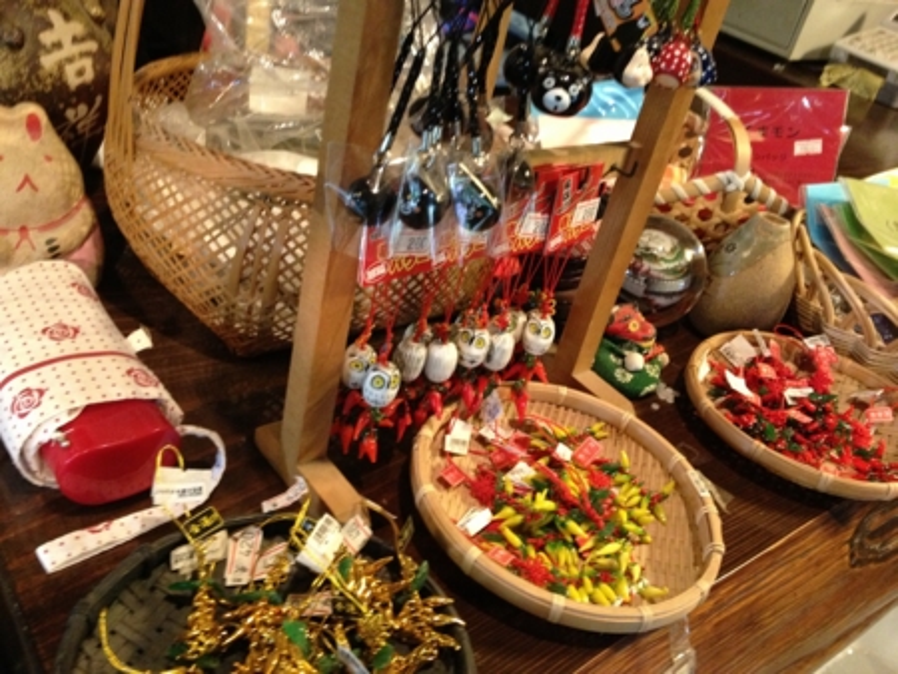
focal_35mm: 35
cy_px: 337
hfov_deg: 52.6
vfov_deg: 40.7
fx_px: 908
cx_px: 449
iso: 320
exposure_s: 1/20
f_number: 2.4
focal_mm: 4.28
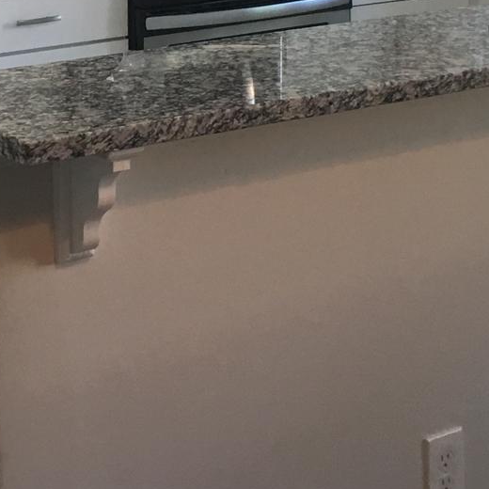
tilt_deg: -3.9
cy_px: -147
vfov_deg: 16.3
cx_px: 1
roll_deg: -0.2
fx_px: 1614
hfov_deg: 16.9
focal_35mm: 101
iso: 50
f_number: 2.2
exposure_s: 1/33
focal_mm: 4.15
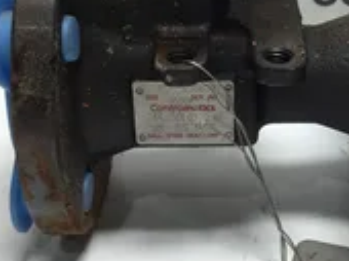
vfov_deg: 20.0
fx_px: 735
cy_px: 74
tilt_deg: -24.8
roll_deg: -0.8
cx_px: 281
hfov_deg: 26.2
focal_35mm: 73
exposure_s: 1/104
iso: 25
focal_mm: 3.3
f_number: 2.4
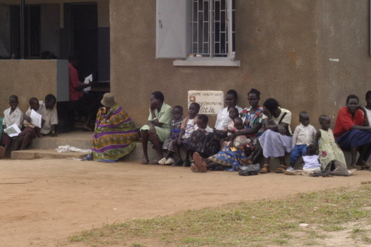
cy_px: 125
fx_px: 1349
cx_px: 185
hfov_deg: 15.7
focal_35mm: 131
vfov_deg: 10.5
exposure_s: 1/100
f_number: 22
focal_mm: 50
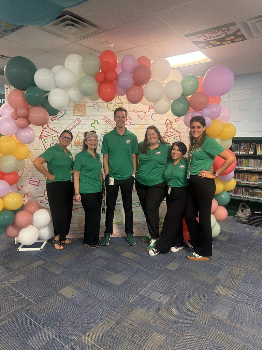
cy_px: 175
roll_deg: -1.4
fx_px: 242
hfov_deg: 56.8
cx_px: 131
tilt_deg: -7.0
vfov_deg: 71.6
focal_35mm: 24
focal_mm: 6.76
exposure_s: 1/120
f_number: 1.78
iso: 800
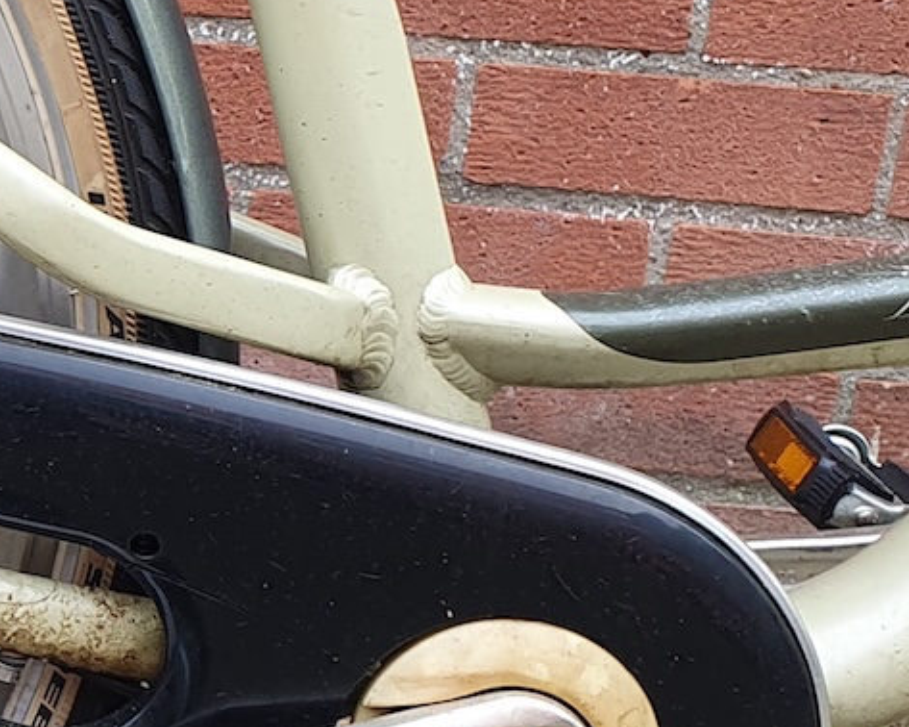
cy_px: 280
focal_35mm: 102
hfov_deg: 16.1
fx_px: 2743
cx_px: -694
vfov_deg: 15.1
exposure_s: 1/155
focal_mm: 4.32
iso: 50
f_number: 2.4
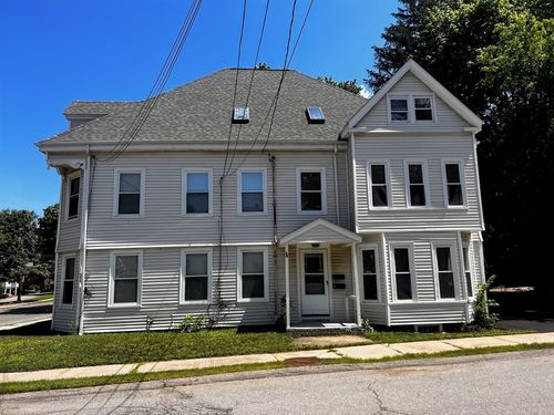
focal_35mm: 26
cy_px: 208
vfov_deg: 53.1
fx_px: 416
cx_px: 277
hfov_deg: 67.3
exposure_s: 1/3460
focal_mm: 5.7
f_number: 1.5
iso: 50
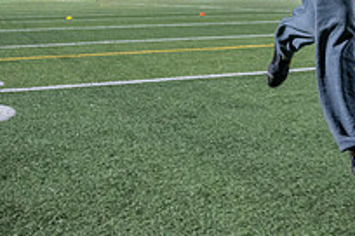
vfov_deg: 16.7
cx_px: 343
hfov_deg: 24.9
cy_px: -51
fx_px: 769
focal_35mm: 78
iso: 2000
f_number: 2.8
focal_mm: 27.5
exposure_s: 1/250
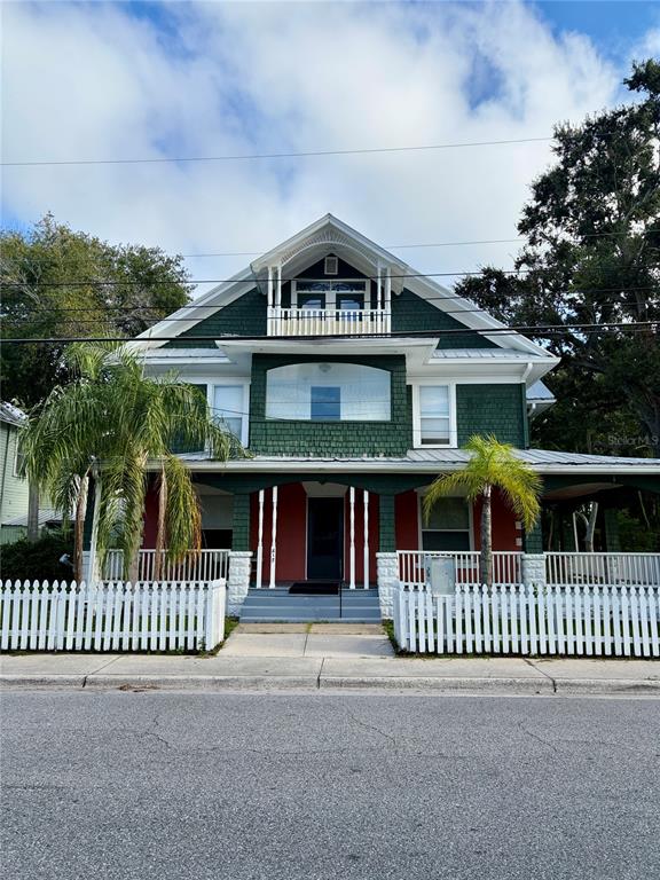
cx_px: 330
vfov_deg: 67.3
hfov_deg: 53.1
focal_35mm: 26
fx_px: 661
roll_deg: -1.8
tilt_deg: +11.5
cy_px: 440
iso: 50
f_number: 1.6
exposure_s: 1/1953
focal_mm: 5.96
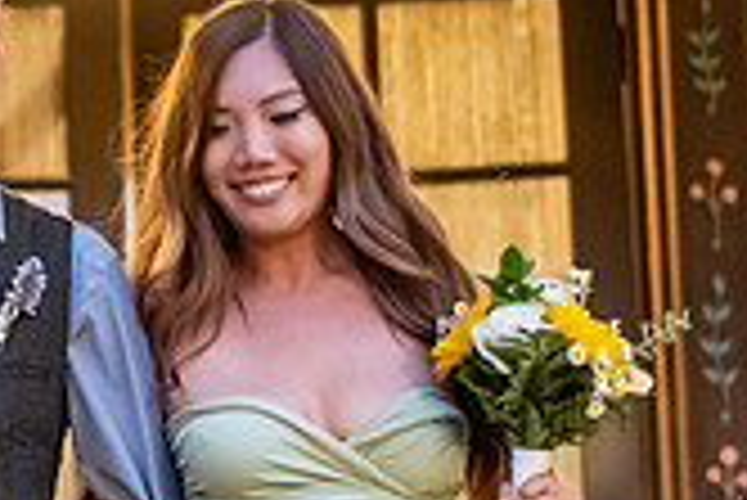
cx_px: -72
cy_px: 277
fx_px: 3987
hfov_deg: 10.6
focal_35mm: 192
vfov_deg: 7.2
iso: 2500
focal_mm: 55
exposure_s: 1/200
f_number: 1.8
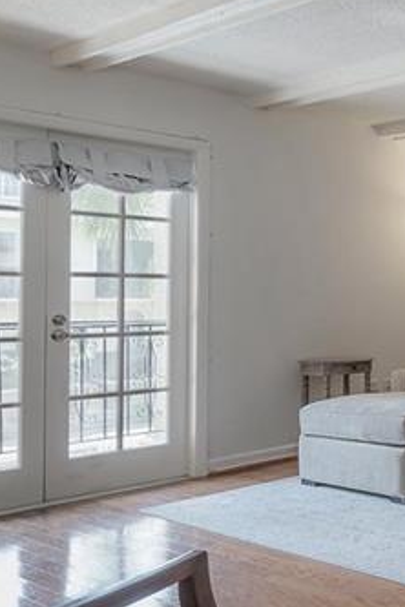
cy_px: 308
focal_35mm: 43
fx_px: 726
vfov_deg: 45.4
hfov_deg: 22.9
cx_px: 662
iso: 320
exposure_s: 1/25
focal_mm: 14
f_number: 9
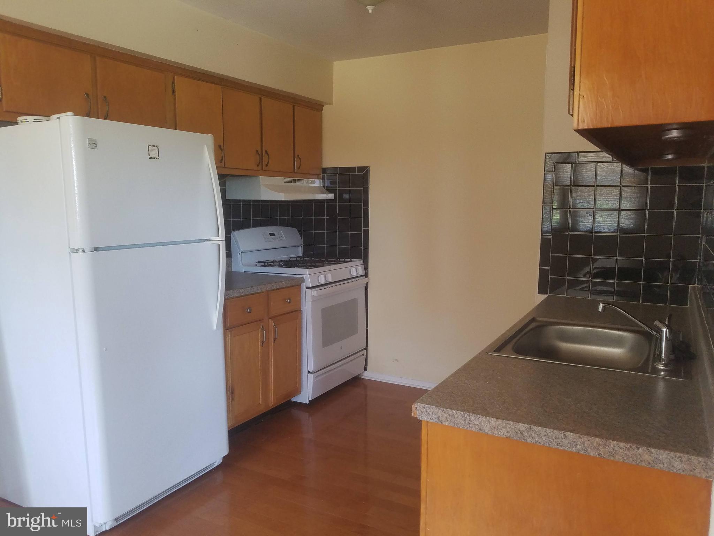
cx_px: 357
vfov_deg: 53.1
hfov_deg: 67.3
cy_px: 268
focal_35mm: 26
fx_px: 536
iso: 200
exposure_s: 1/60
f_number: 1.7
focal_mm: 4.2
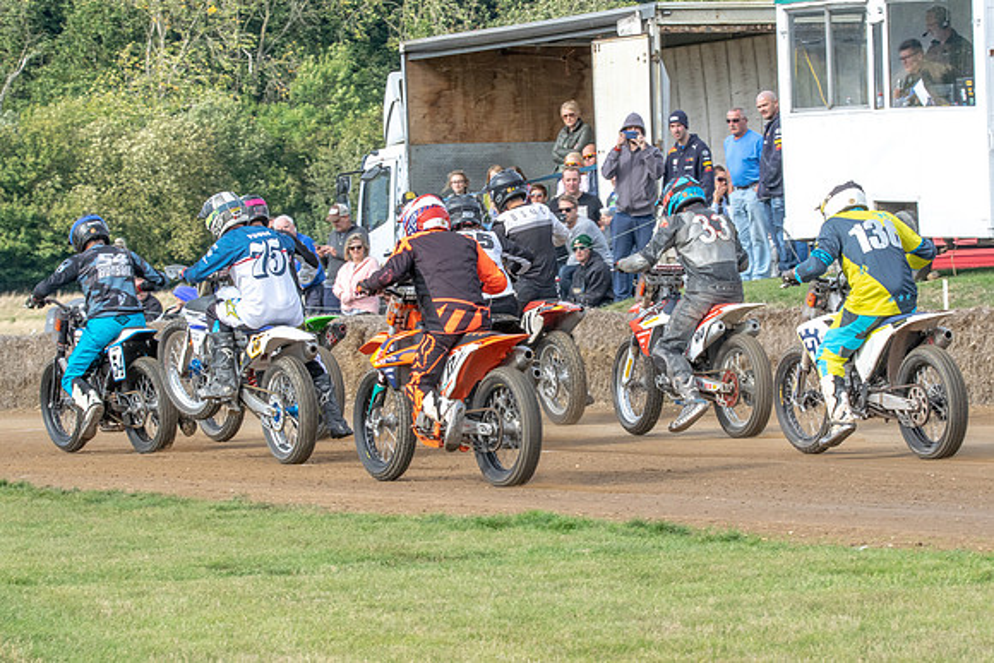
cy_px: 332
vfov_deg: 5.5
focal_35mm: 252
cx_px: 553
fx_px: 6950
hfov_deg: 8.2
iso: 640
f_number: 14
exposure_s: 1/250
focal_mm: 150
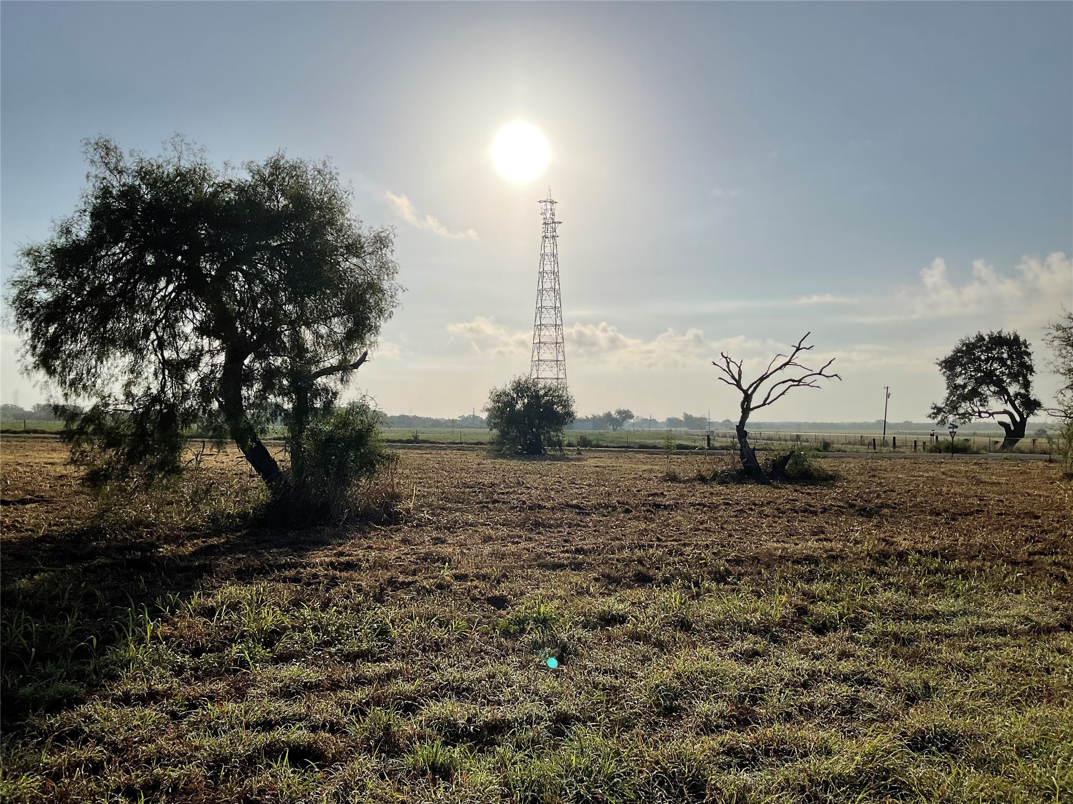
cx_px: 536
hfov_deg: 61.7
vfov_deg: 48.2
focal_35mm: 29
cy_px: 402
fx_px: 899
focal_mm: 3
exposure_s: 1/12658
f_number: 1.8
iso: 20
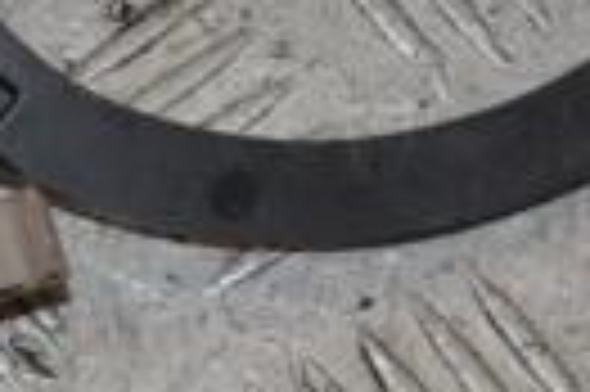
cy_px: -117
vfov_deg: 4.7
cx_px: 221
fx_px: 4730
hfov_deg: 7.1
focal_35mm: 289
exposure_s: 1/200
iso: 800
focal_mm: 42
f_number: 9
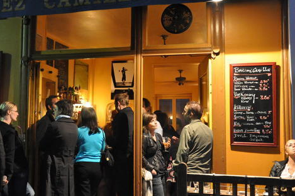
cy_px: 91
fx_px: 458
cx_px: 74
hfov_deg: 34.9
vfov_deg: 24.1
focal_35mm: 56
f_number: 3.8
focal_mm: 24
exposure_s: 1/15
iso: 2500
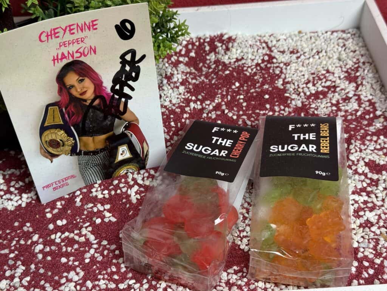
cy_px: 146
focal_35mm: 48
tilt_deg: -45.9
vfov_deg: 30.3
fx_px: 537
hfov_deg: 39.7
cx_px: 194
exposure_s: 1/50
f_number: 1.78
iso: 64
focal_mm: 6.76
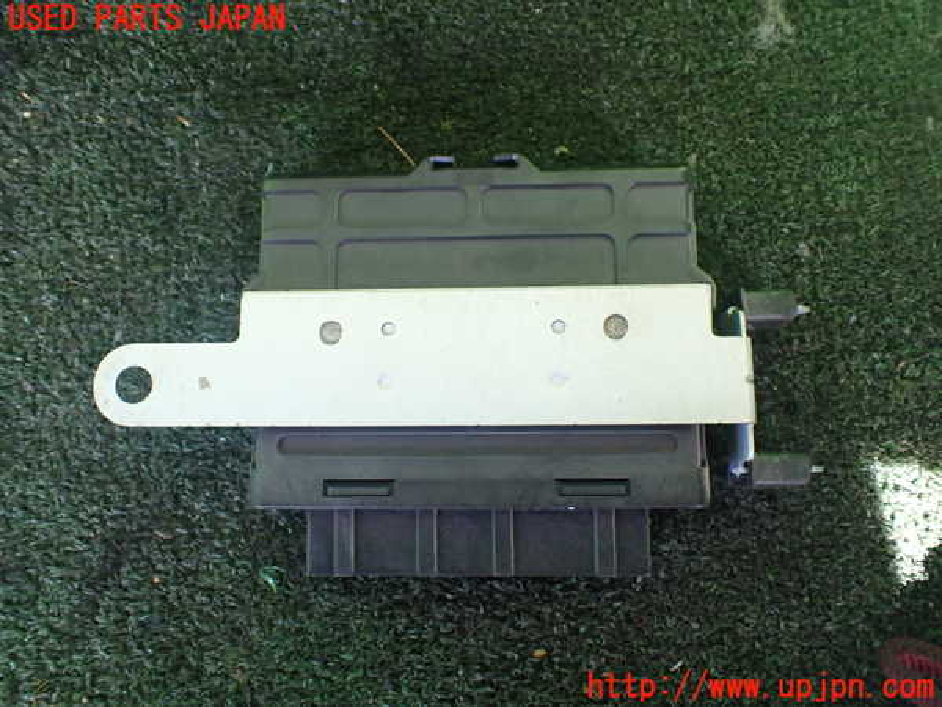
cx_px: 471
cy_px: 354
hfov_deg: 60.0
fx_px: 816
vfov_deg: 46.8
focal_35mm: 30
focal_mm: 5.4
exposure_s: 1/125
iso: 400
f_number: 2.3
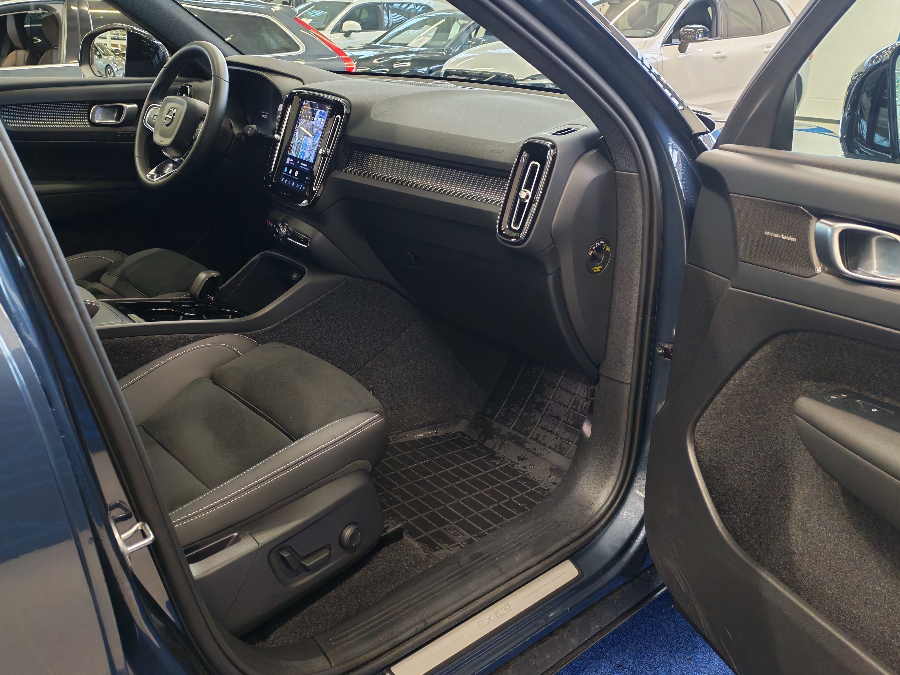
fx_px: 806
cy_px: 338
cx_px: 450
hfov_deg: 58.4
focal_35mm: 31
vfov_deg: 45.4
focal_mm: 6.12
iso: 800
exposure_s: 1/100
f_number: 1.9
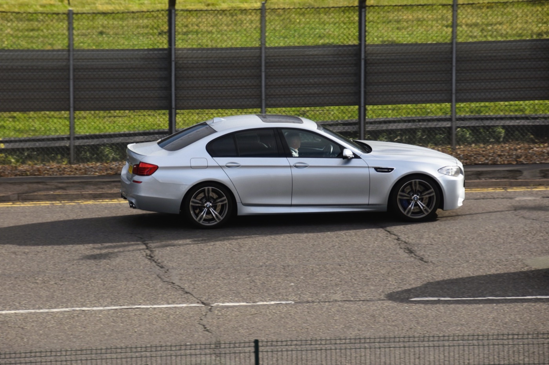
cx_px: 274
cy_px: 182
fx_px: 3885
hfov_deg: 8.1
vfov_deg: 5.4
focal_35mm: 255
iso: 280
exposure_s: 1/500
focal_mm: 170
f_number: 5.6
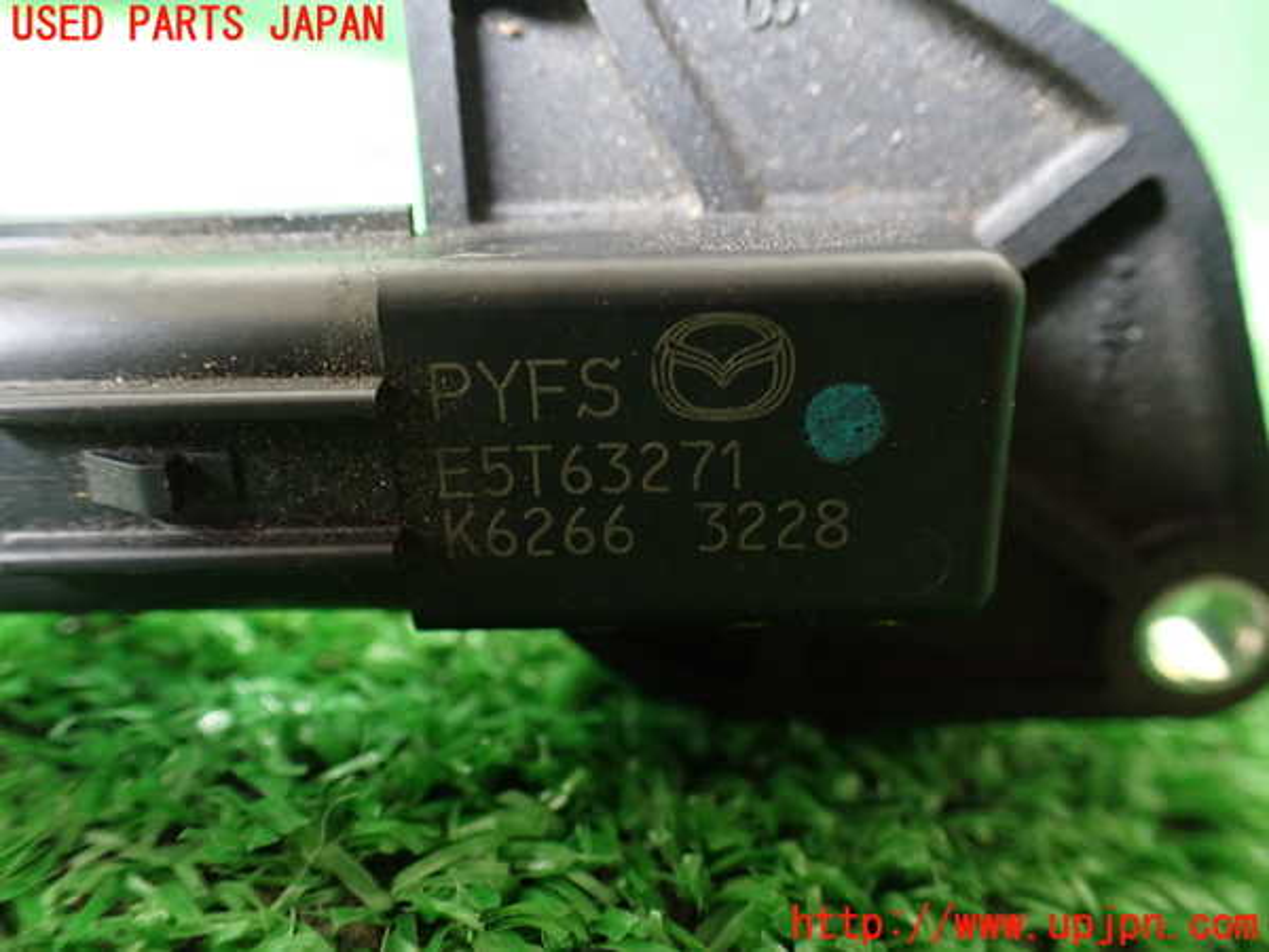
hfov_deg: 60.0
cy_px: 476
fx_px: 1100
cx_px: 634
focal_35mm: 30
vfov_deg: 46.8
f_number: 2.3
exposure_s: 1/30
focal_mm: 5.4
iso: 800
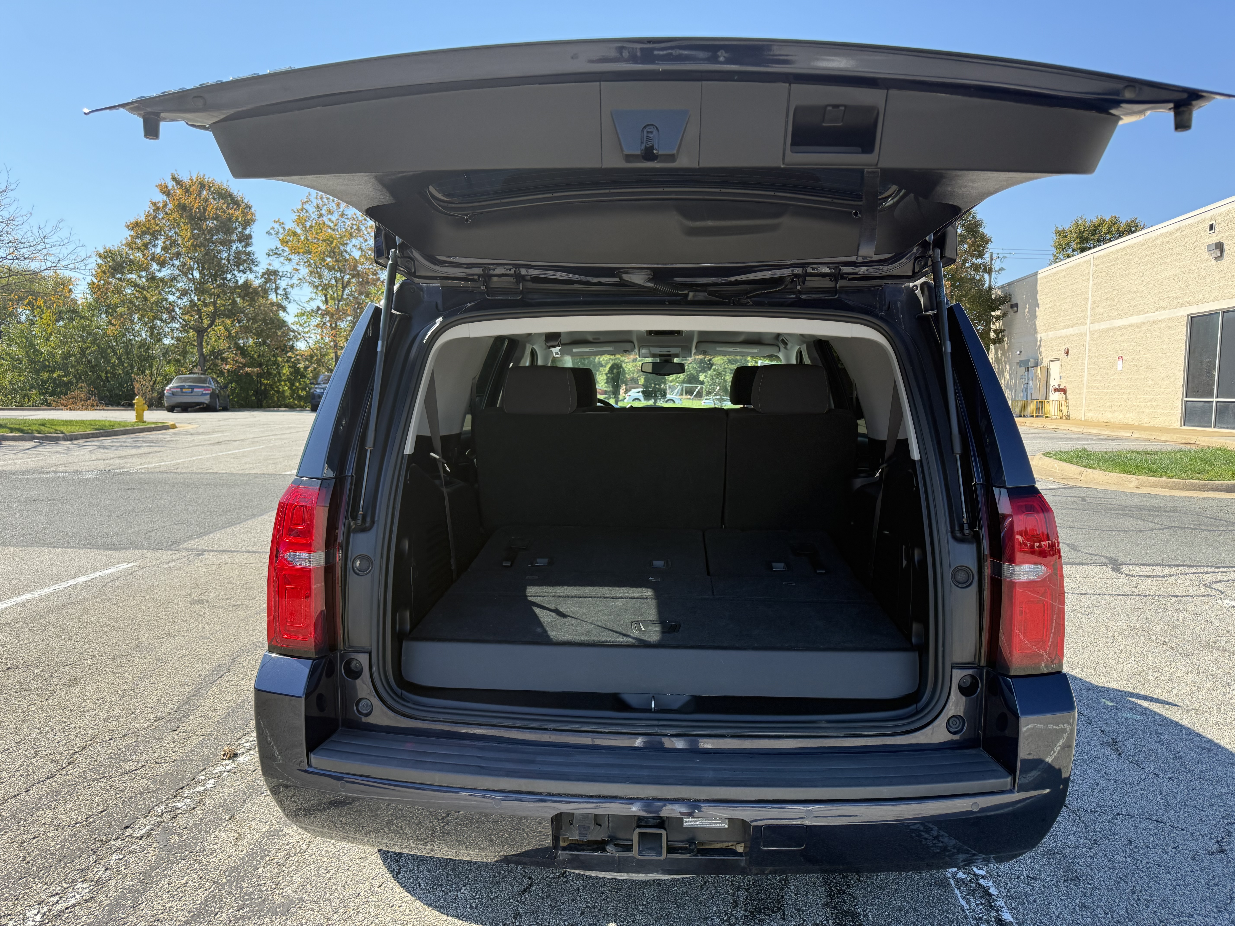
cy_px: 463
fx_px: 856
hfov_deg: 71.6
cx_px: 618
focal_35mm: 24
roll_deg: -0.4
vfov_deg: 56.8
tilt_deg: -3.8
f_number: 1.78
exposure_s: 1/1689
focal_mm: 6.76
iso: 100
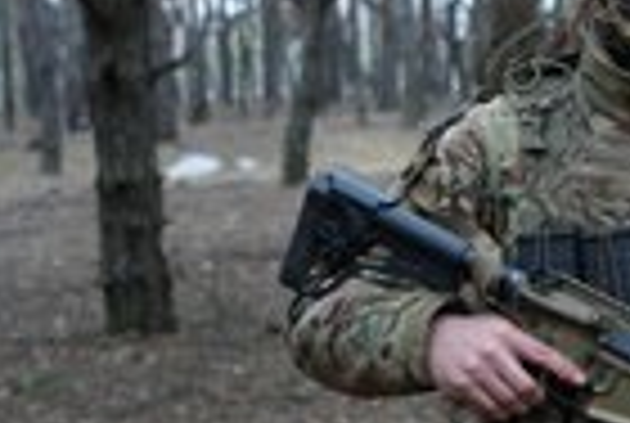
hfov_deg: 16.8
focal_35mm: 114
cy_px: 286
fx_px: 1999
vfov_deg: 12.1
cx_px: 846
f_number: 4
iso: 400
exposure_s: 1/60
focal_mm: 40
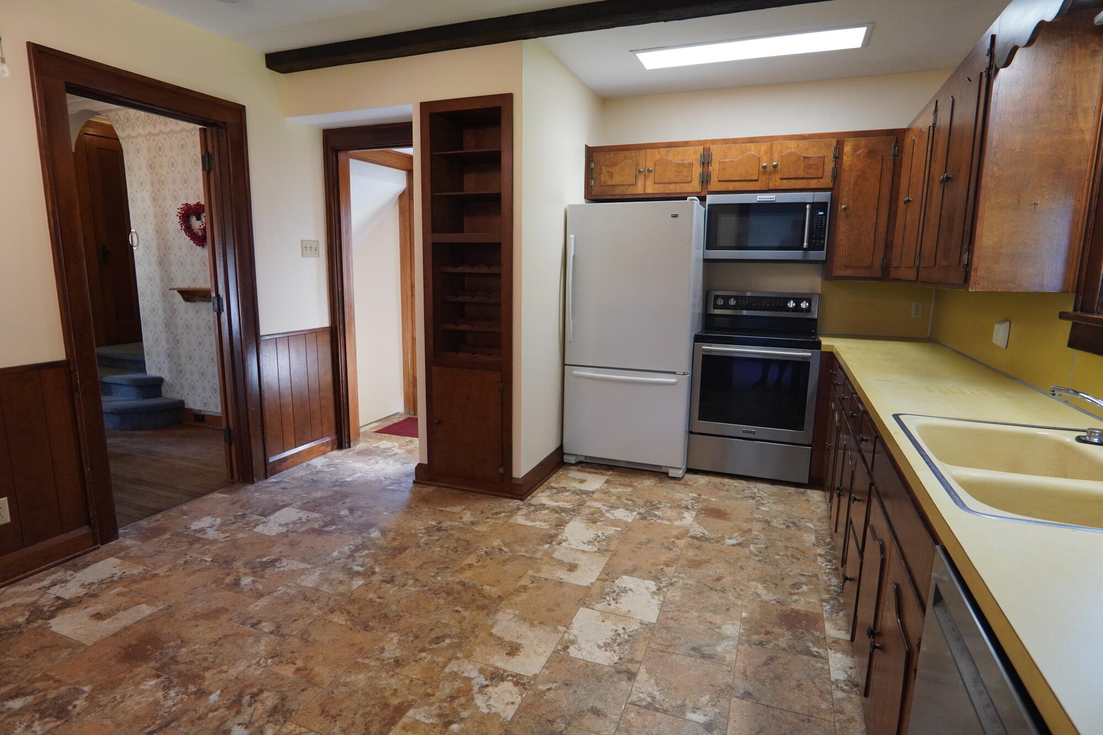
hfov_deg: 90.0
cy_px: 368
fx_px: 551
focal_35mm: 18
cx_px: 552
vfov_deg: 67.4
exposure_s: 1/160
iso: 1250
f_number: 4
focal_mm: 12
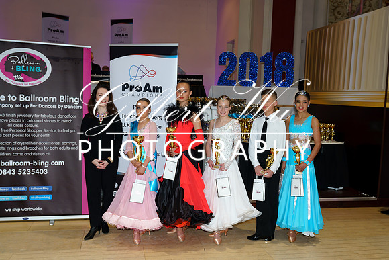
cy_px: 130
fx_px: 367
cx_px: 194
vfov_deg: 38.9
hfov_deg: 55.8
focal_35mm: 34
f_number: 5
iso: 200
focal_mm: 34
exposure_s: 1/60
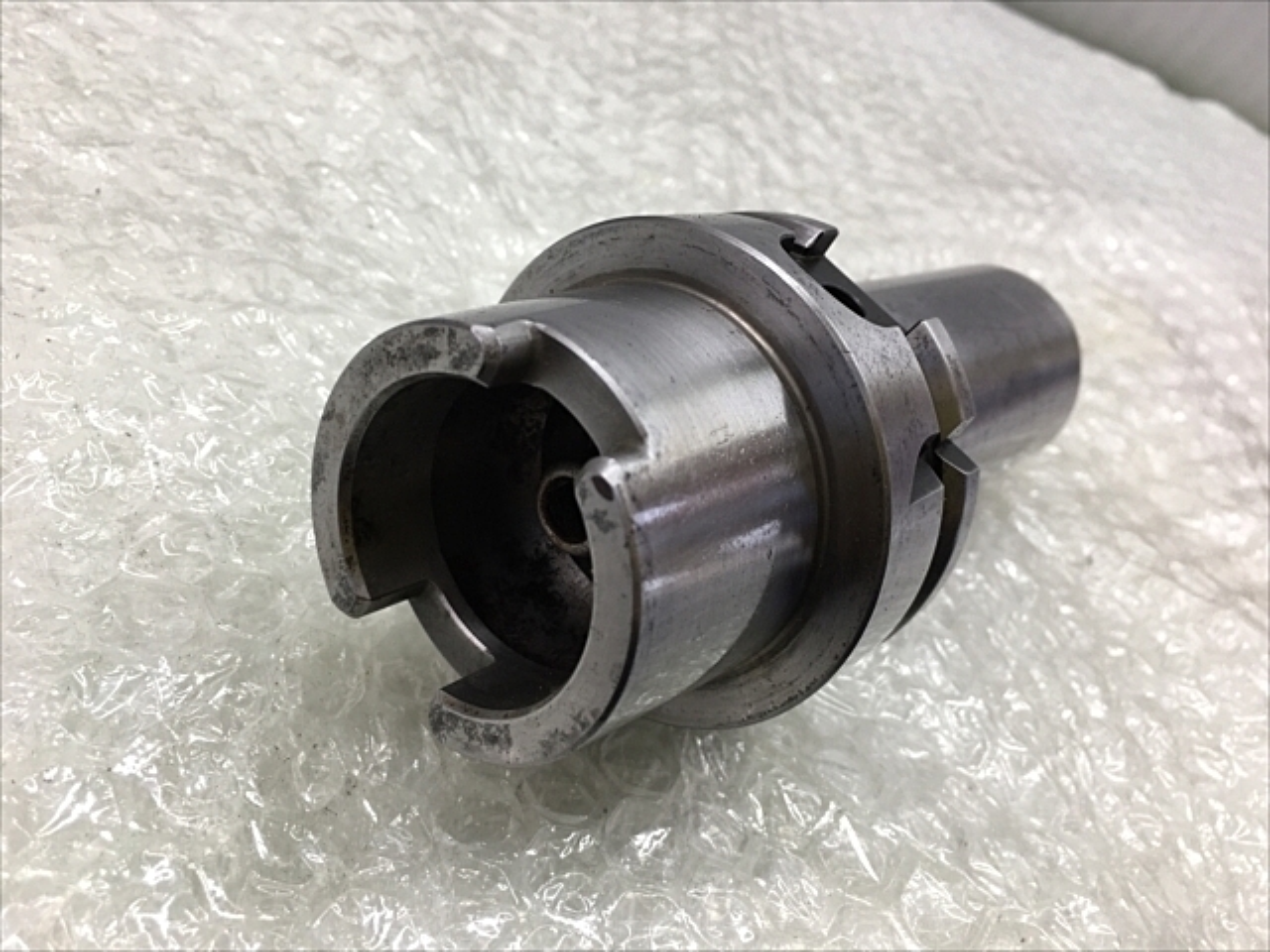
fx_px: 1064
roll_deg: -32.0
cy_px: 476
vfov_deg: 48.2
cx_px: 635
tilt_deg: -38.8
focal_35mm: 29
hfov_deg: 61.7
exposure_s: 1/120
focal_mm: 4.15
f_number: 2.2
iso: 40
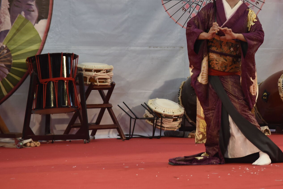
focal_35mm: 199
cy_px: 43
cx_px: 254
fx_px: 1565
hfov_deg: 10.3
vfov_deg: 6.9
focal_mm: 105
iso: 1800
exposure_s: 1/125
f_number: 5.6
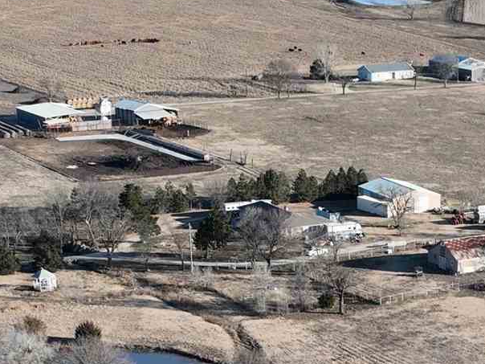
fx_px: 1709
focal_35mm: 122
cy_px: 527
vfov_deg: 11.7
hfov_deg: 15.9
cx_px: 459
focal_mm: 12.29
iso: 200
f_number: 2.8
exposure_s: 1/200
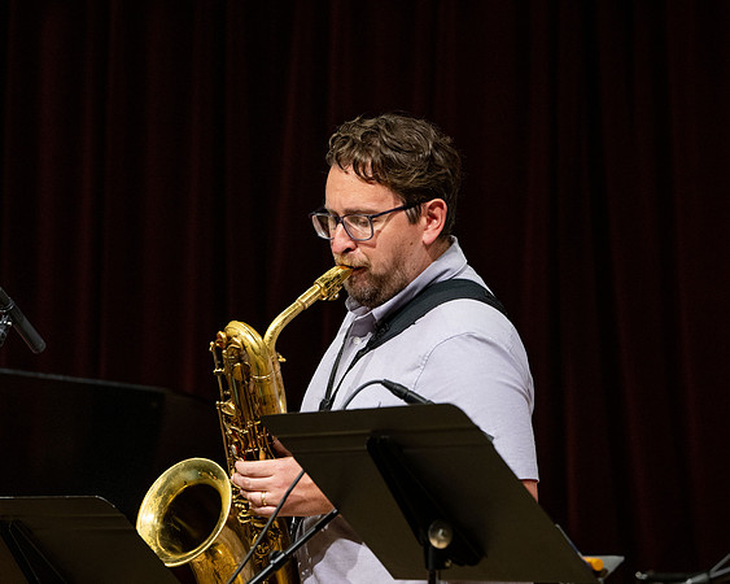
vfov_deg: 7.6
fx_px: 4378
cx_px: 330
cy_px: 292
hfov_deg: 9.5
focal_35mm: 203
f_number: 5.6
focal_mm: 180
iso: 2000
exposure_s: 1/160
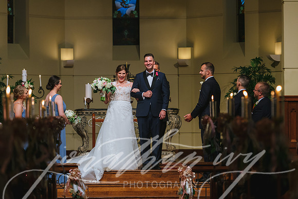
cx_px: 149
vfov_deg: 9.2
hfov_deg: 13.7
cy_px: 100
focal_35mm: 150
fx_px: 1242
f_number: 2.8
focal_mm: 150
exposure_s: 1/250
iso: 1600
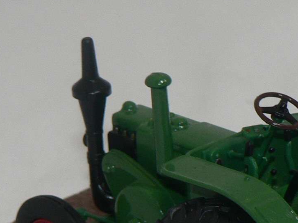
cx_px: 225
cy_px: 210
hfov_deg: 8.4
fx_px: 2031
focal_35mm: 236
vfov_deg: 6.3
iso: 80
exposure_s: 1/60
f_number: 3.2
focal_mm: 11.2
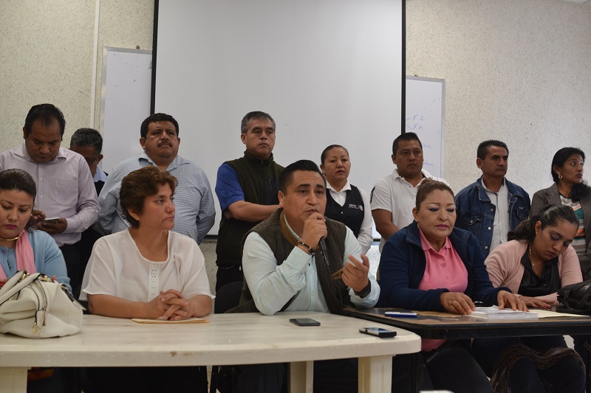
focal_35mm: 45
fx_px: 739
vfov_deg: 29.9
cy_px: 196
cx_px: 296
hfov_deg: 43.6
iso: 400
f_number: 4.5
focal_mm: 30
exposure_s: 1/80
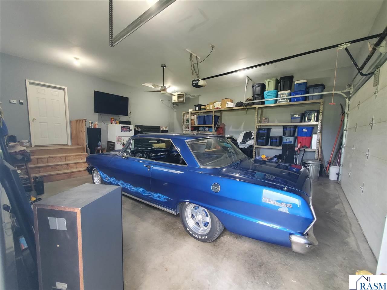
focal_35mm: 13
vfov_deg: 89.9
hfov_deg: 106.2
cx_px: 194
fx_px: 145
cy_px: 145
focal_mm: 1.8
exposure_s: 1/60
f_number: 2.2
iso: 400
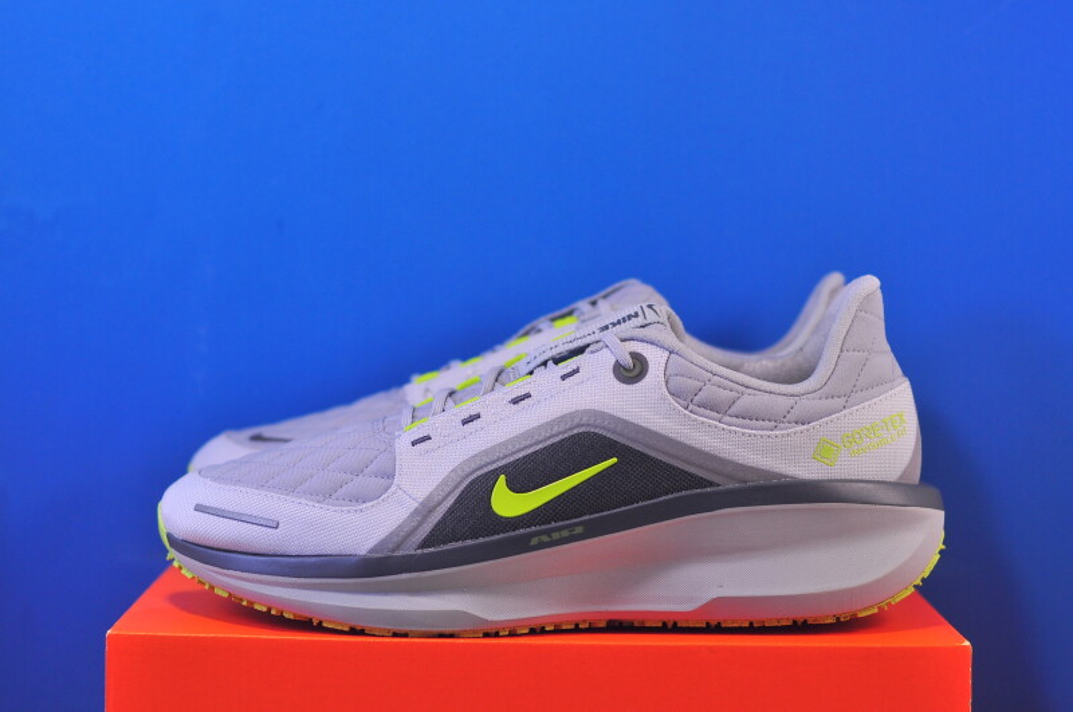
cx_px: 536
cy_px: 356
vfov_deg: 18.1
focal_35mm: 75
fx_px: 2232
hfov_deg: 27.0
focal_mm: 50
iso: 250
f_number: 2.5
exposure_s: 1/320
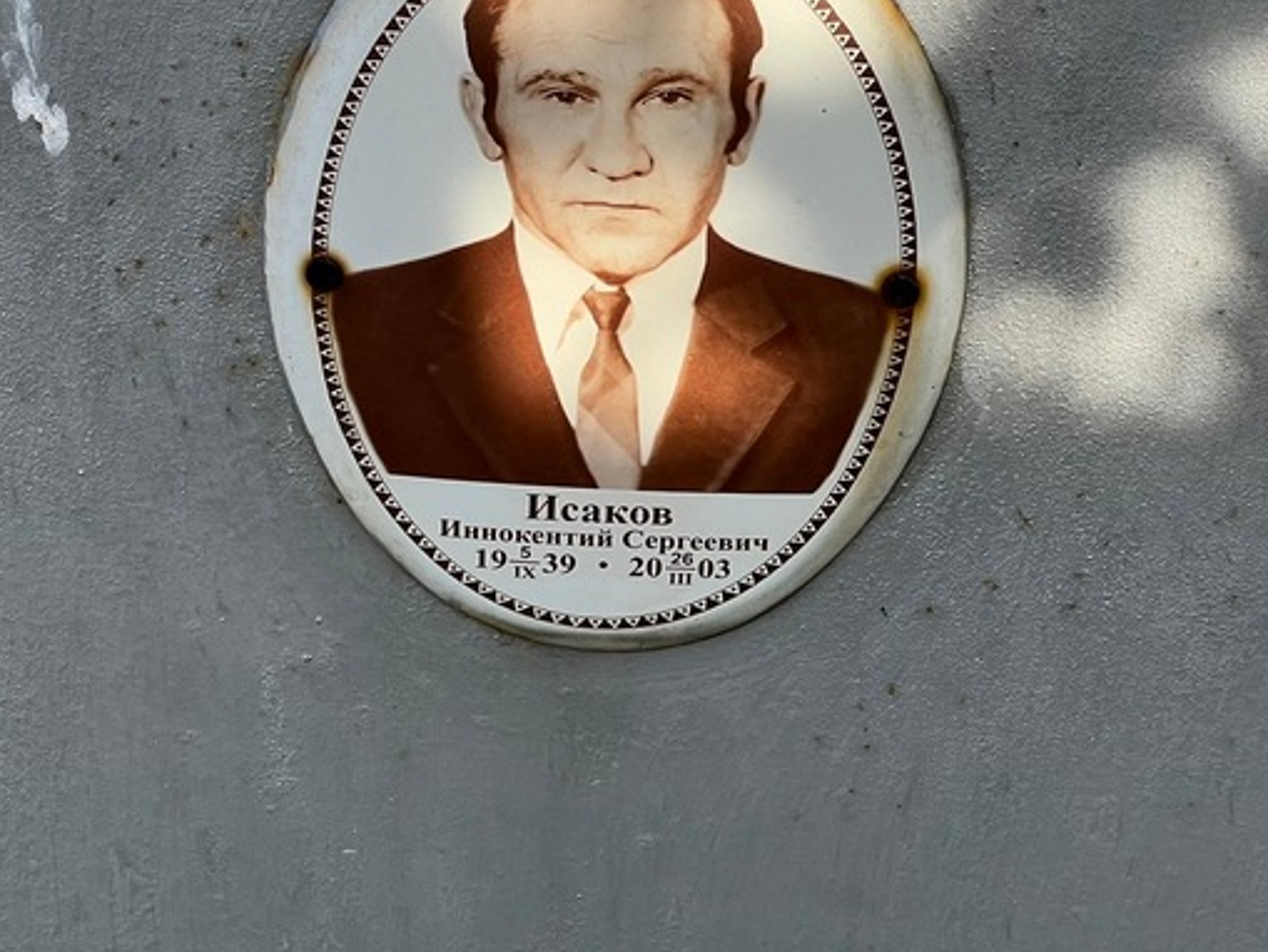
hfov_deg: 16.3
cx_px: 623
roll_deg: +1.9
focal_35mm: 121
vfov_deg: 12.2
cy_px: 257
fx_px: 4433
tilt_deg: -32.2
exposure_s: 1/164
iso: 32
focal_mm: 9
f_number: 2.8
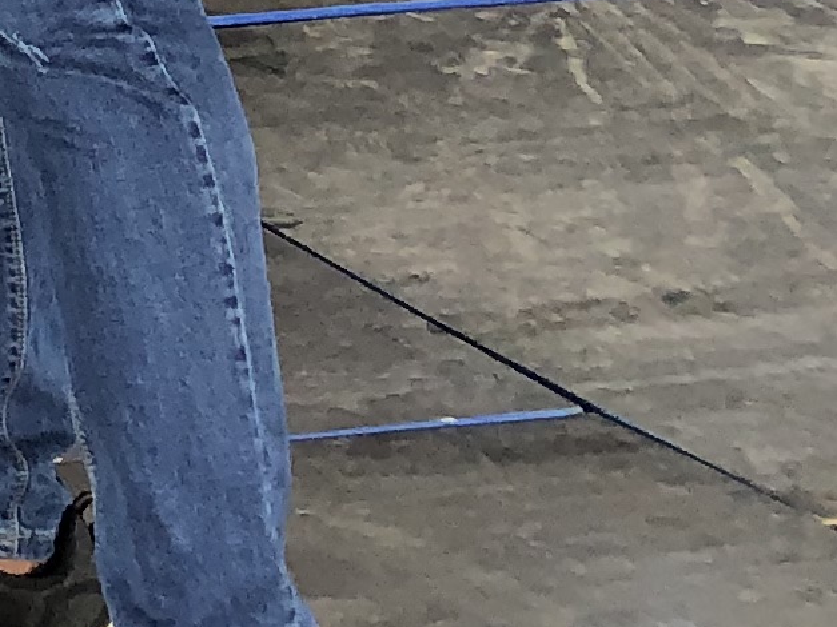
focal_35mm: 180
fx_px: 4351
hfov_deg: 8.8
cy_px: -1054
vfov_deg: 7.5
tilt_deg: -3.9
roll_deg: +2.8
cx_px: -1762
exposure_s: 1/120
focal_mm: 3.99
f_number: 1.8
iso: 64
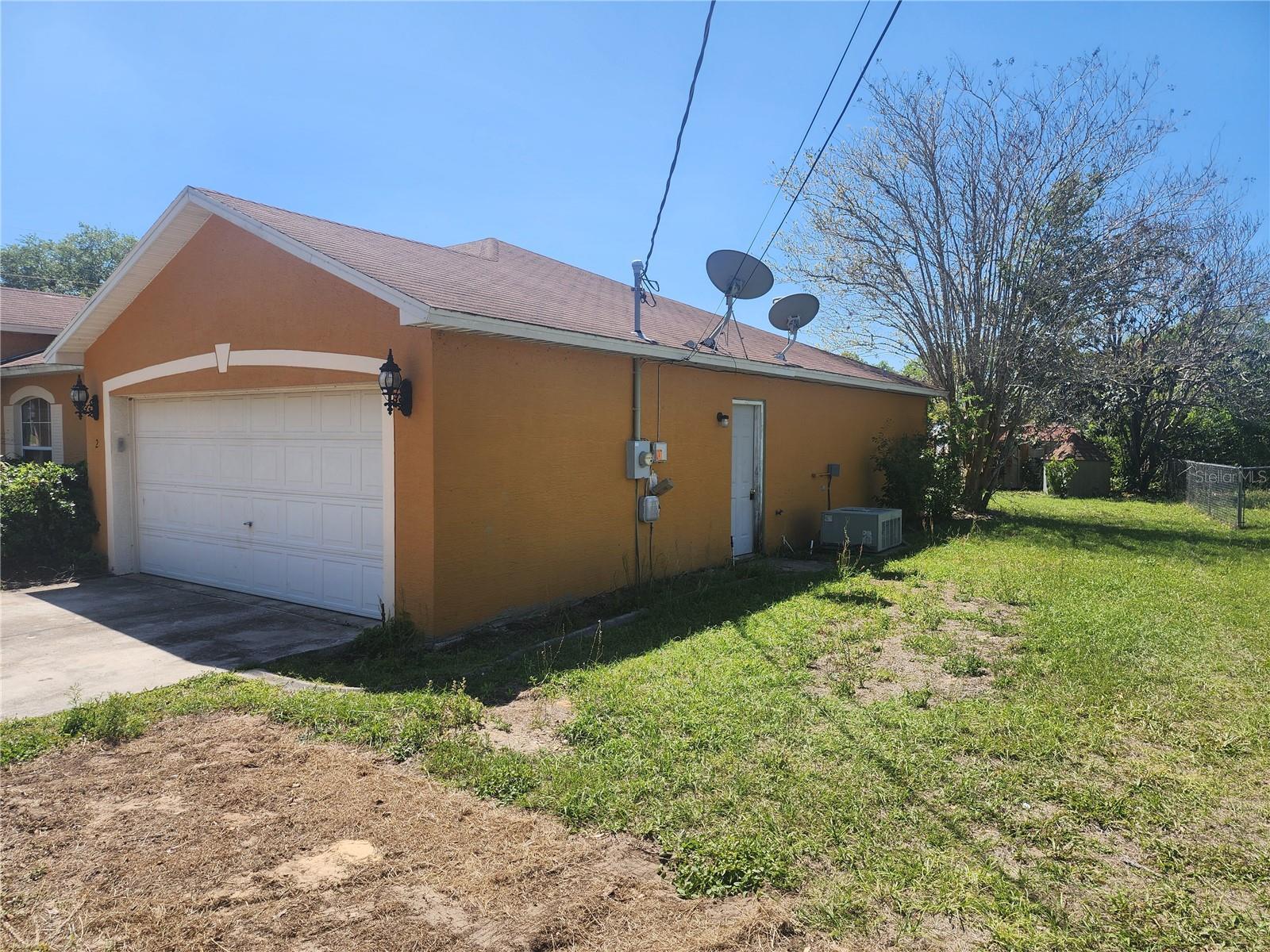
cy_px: 476
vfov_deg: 58.9
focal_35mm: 23
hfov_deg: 73.9
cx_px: 635
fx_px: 844
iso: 12
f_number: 1.8
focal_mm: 6.4
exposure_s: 1/963
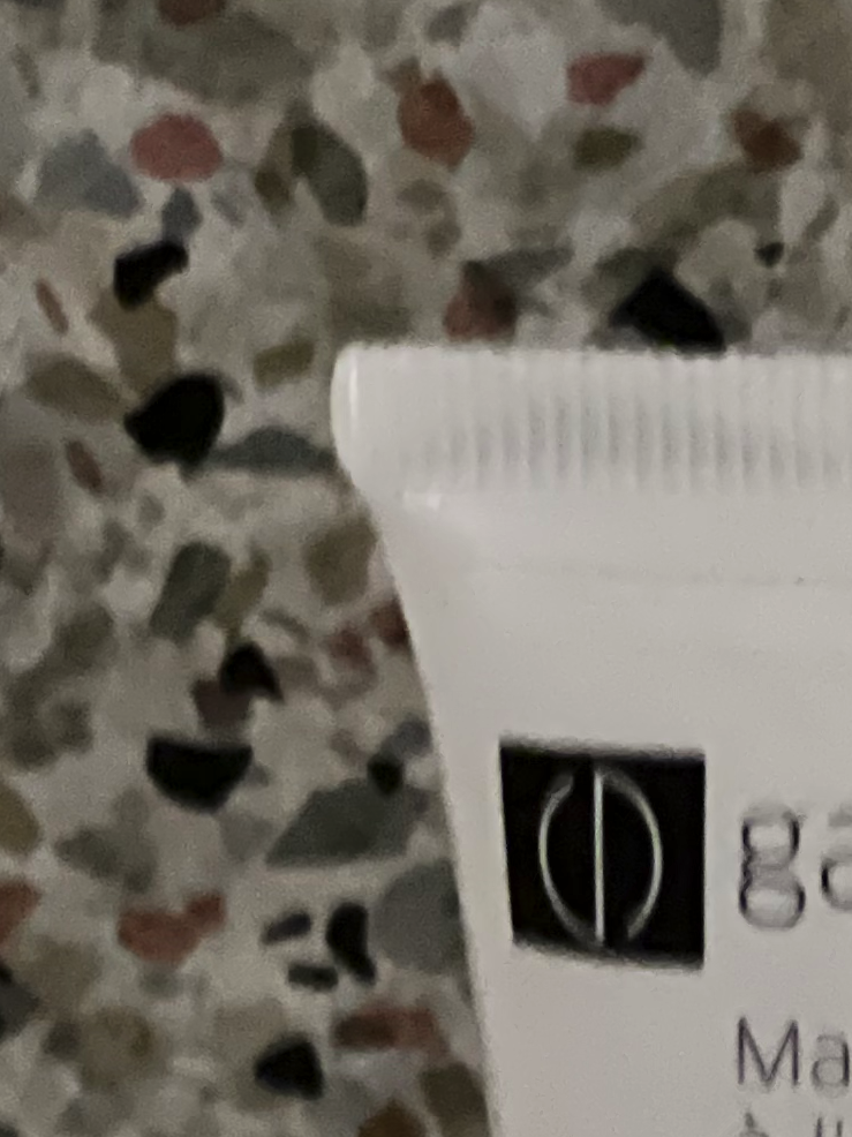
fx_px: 10342
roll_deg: -1.1
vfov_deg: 6.2
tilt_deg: -31.9
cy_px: 1780
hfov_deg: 4.7
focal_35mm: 315
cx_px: 1168
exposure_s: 1/15
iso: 1000
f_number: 2.8
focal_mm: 9
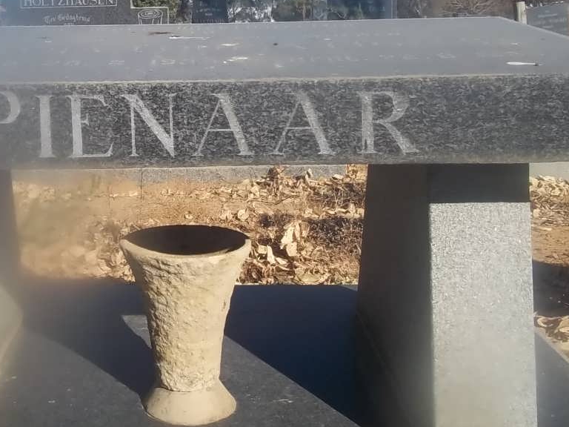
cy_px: 162
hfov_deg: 37.5
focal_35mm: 50
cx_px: 166
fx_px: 822
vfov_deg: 29.0
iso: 80
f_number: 5.5
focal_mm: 5.7
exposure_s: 1/400
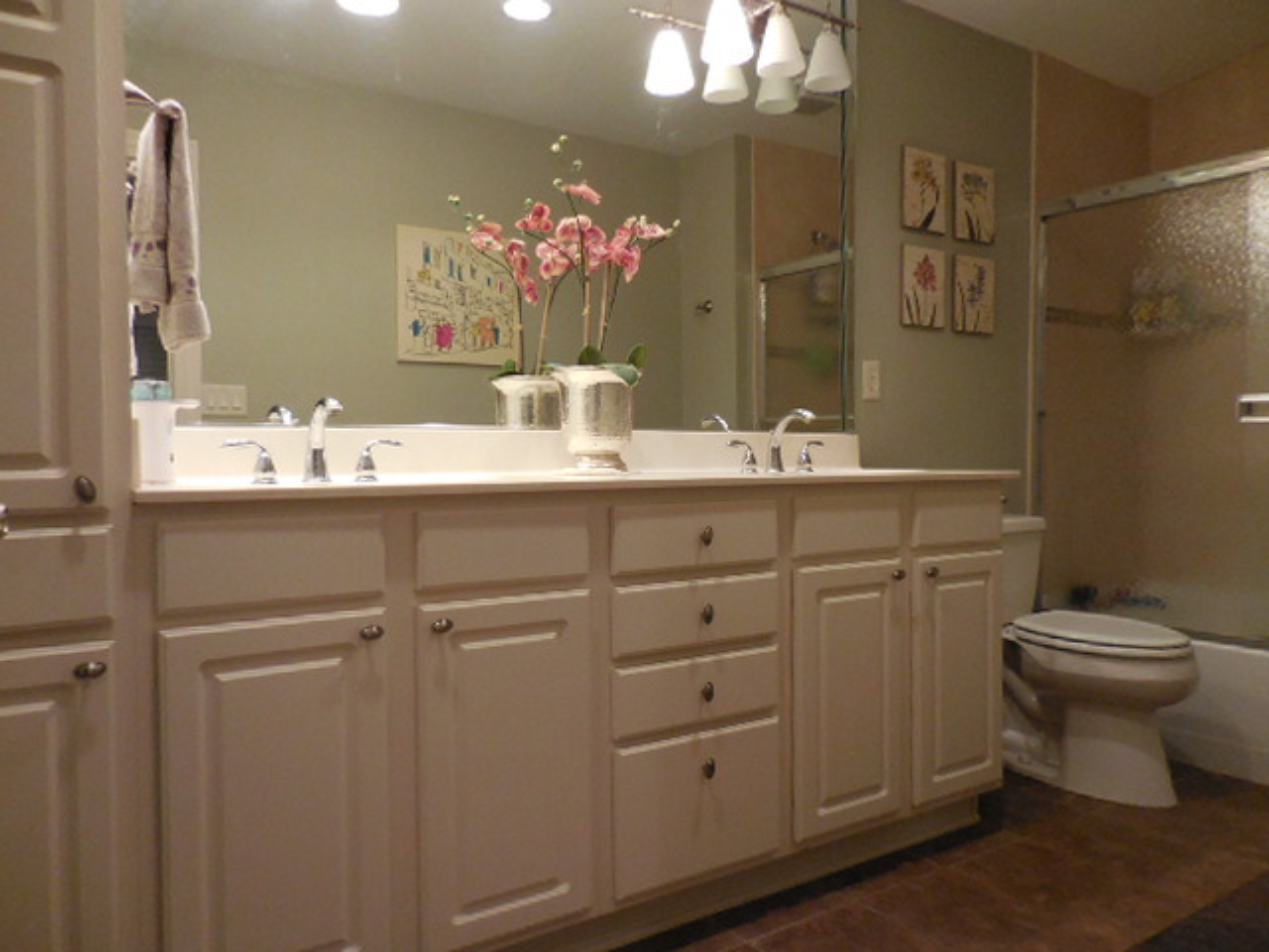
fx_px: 916
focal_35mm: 25
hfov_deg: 69.4
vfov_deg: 54.9
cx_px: 634
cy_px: 476
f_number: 3.3
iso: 400
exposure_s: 1/30
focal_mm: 4.5
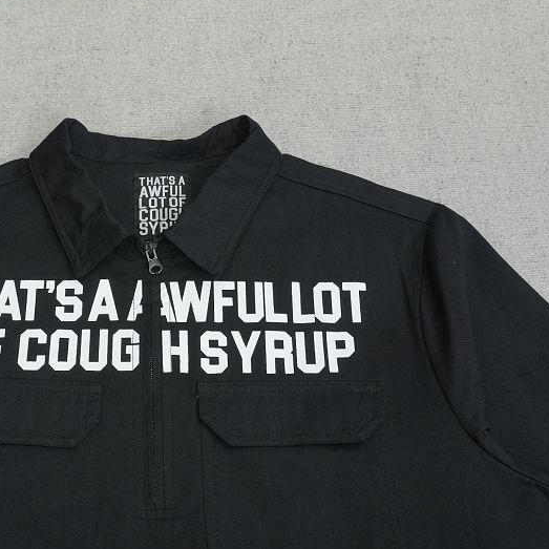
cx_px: 166
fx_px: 945
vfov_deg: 32.4
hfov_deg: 32.0
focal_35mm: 53
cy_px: 272
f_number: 8
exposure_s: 1/160
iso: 1000
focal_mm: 27
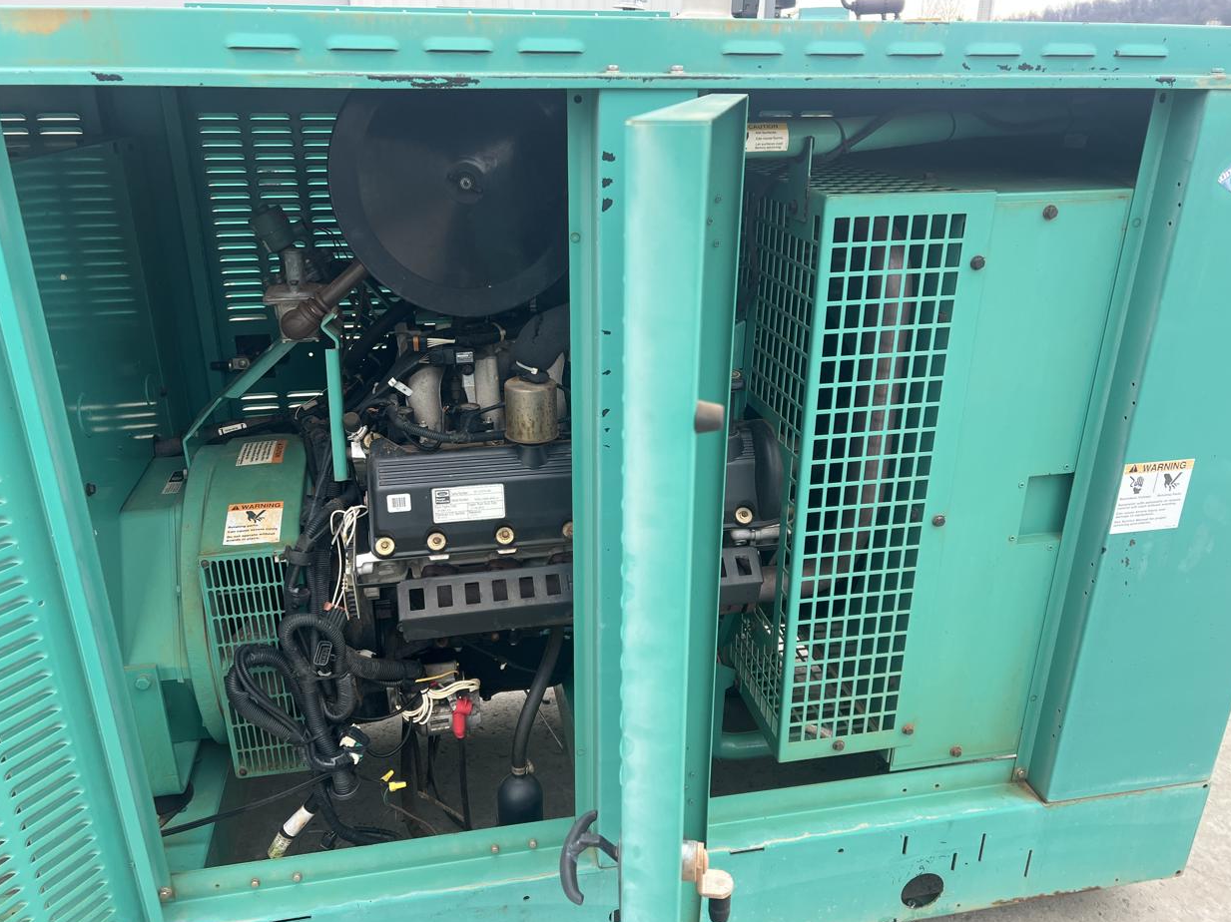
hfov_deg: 65.3
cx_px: 619
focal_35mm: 27
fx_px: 960
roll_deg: +0.0
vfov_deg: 51.3
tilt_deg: -21.6
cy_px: 471
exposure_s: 1/121
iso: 80
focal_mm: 5.7
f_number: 1.5
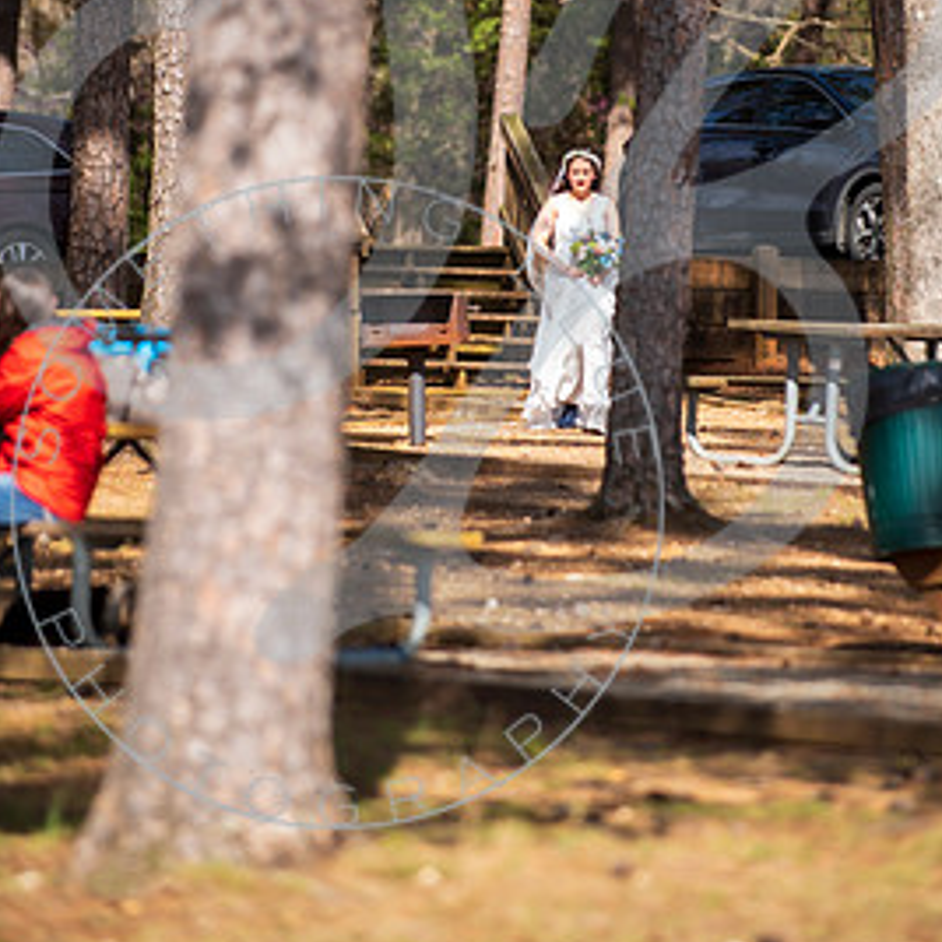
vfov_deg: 6.1
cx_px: 496
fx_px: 8775
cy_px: 236
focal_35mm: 285
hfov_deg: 6.1
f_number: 2.8
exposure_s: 1/640
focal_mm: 200
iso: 100
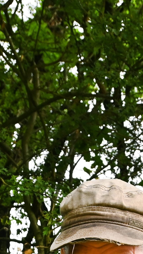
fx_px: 641
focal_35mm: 95
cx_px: 102
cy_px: 430
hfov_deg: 12.7
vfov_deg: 18.5
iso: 500
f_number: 5.6
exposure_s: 1/500
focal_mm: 17
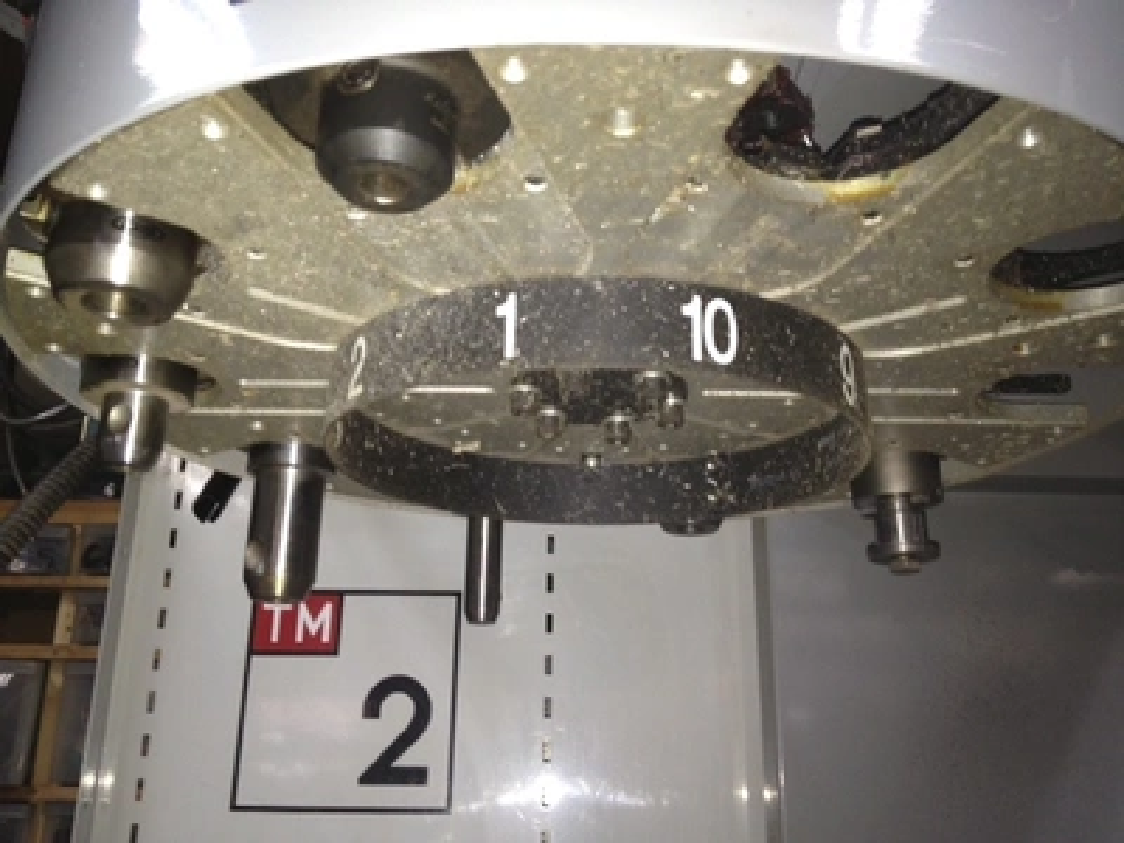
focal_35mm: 35
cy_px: 422
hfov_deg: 52.6
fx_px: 1136
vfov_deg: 40.7
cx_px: 562
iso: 125
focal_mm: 4.28
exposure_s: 1/20
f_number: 2.4
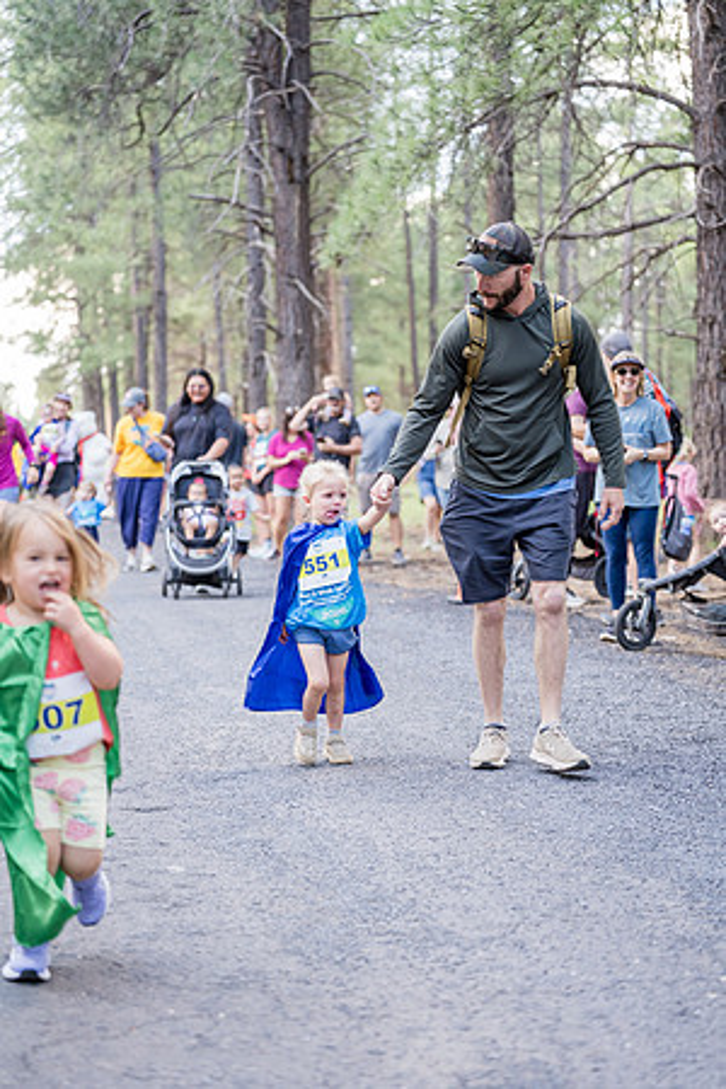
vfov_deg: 28.8
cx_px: 363
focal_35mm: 70
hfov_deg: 19.5
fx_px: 2117
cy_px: 544
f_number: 2.8
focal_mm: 70
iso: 1250
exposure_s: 1/400
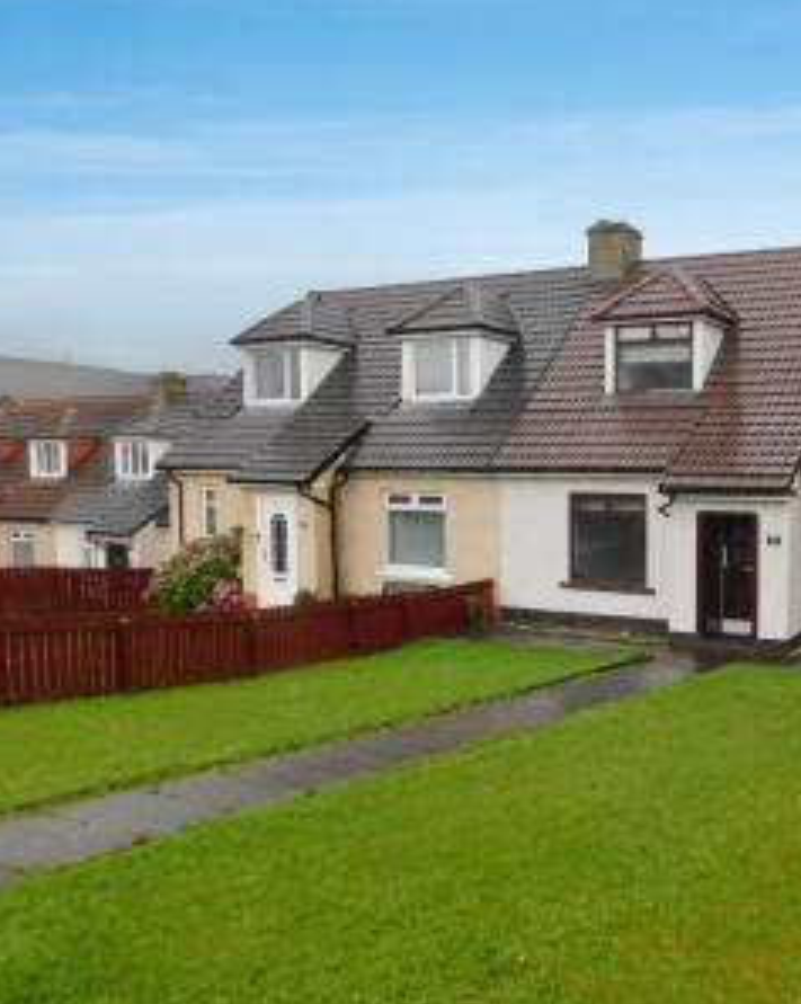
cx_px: 630
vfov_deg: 55.7
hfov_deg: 43.8
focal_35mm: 32
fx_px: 950
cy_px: 519
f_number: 3
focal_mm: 4
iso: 125
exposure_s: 1/125
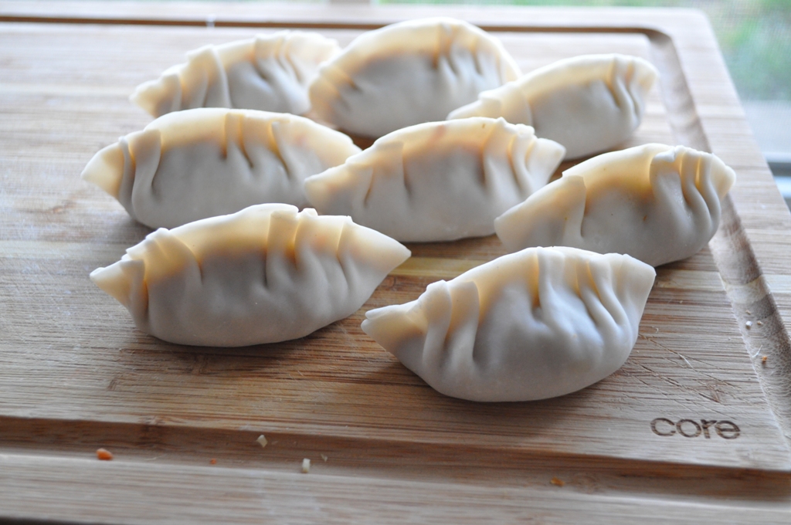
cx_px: 396
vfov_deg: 31.8
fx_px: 922
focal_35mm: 42
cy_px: 262
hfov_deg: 46.5
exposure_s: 1/50
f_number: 4.5
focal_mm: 28
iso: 1600
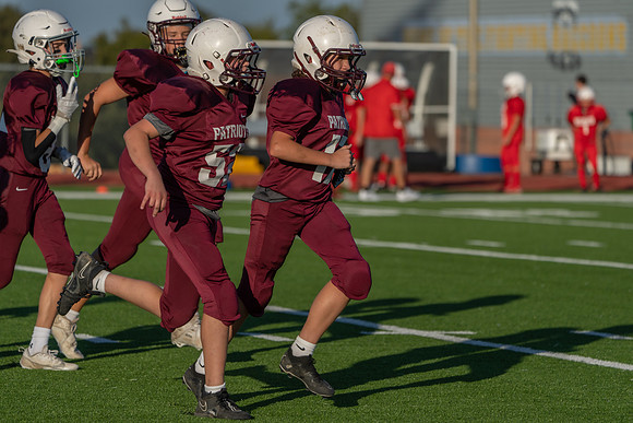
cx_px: 316
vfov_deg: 5.4
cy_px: 212
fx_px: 4449
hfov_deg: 8.1
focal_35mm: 253
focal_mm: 253
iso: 125
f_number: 5.6
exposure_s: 1/1000
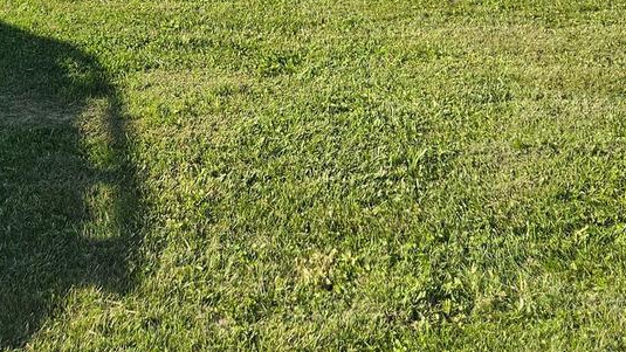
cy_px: -194
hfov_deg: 28.5
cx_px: 89
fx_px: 1195
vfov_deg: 15.3
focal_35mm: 72
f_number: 1.8
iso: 80
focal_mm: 5.4
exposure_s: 1/2021
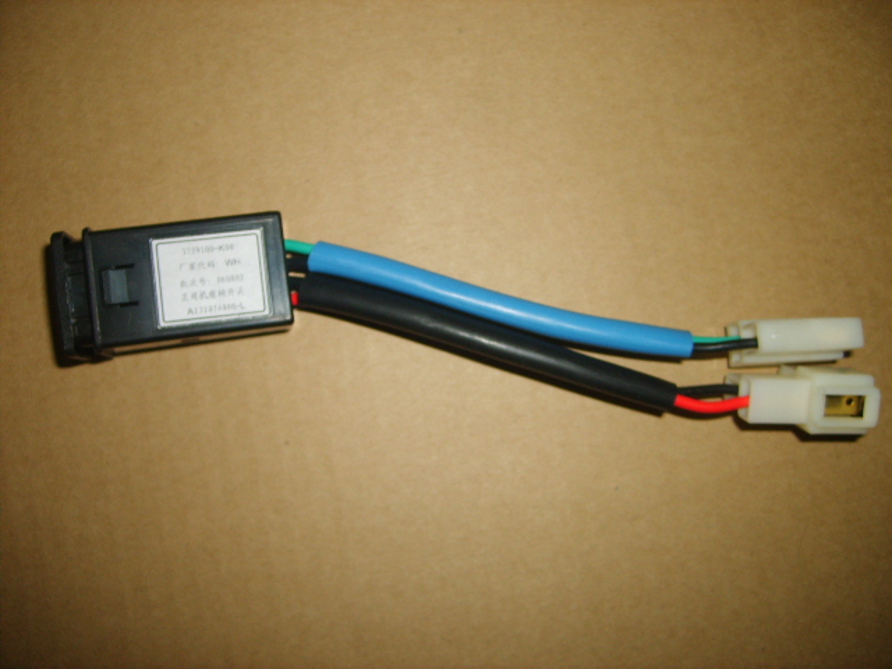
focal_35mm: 35
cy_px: 334
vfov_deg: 40.7
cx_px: 446
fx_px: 902
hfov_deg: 52.6
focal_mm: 5.8
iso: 100
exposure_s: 1/30
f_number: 2.8
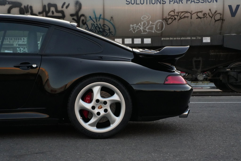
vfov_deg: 18.2
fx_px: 502
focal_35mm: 75
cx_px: 120
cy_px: 80
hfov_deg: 27.0
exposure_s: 1/400
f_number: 18
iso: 12800
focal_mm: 75
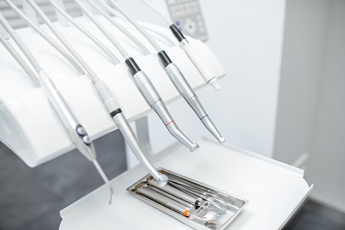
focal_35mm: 35
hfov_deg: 54.4
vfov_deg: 37.9
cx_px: 172
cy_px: 115
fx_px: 335
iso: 200
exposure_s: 1/200
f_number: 2.2
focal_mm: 35
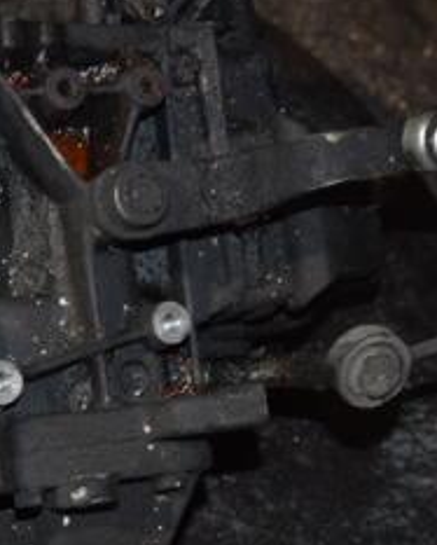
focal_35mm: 123
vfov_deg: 15.6
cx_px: -16
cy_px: 339
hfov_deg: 12.4
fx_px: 1985
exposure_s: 1/60
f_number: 5
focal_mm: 34
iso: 800
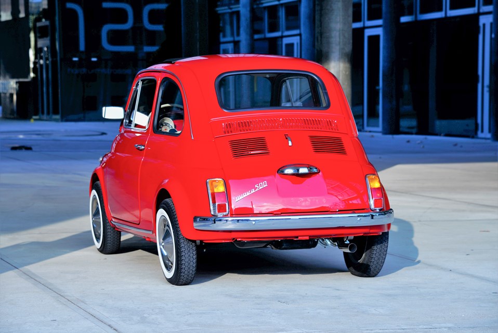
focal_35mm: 120
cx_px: 249
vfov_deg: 11.4
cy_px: 166
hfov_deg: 17.1
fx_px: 1661
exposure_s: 1/160
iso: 100
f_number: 7.1
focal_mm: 120
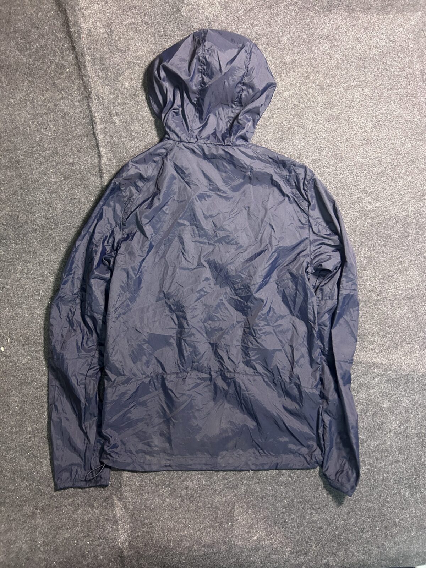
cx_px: 213
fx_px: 427
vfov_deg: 67.3
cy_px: 284
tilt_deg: -67.2
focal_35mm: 26
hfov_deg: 53.1
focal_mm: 5.7
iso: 500
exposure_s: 1/50
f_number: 1.5
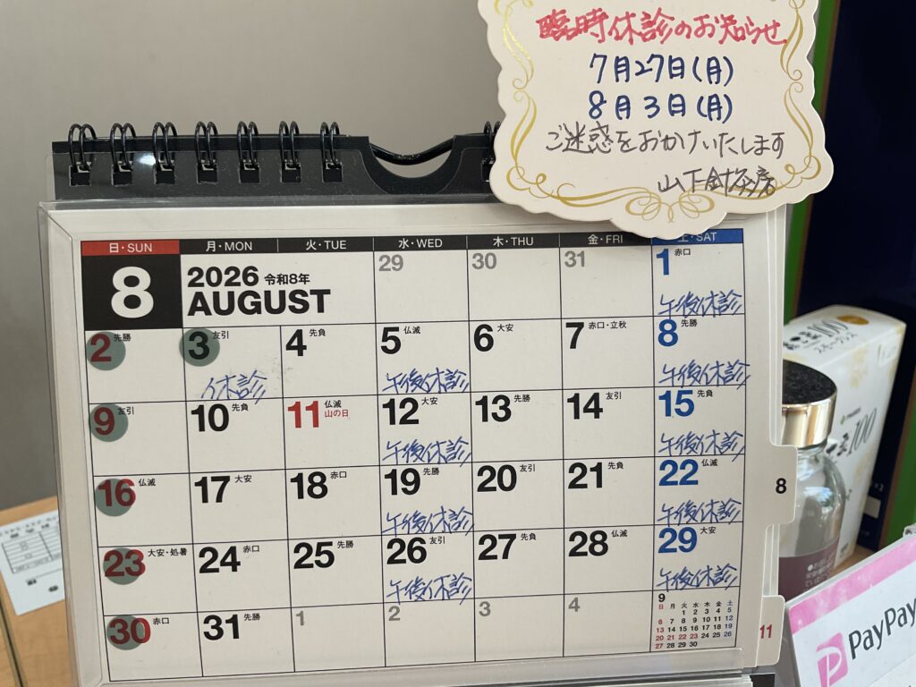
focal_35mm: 29
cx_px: 458
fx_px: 767
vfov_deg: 48.2
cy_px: 344
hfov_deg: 61.7
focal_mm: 3
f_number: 1.8
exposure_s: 1/120
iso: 32
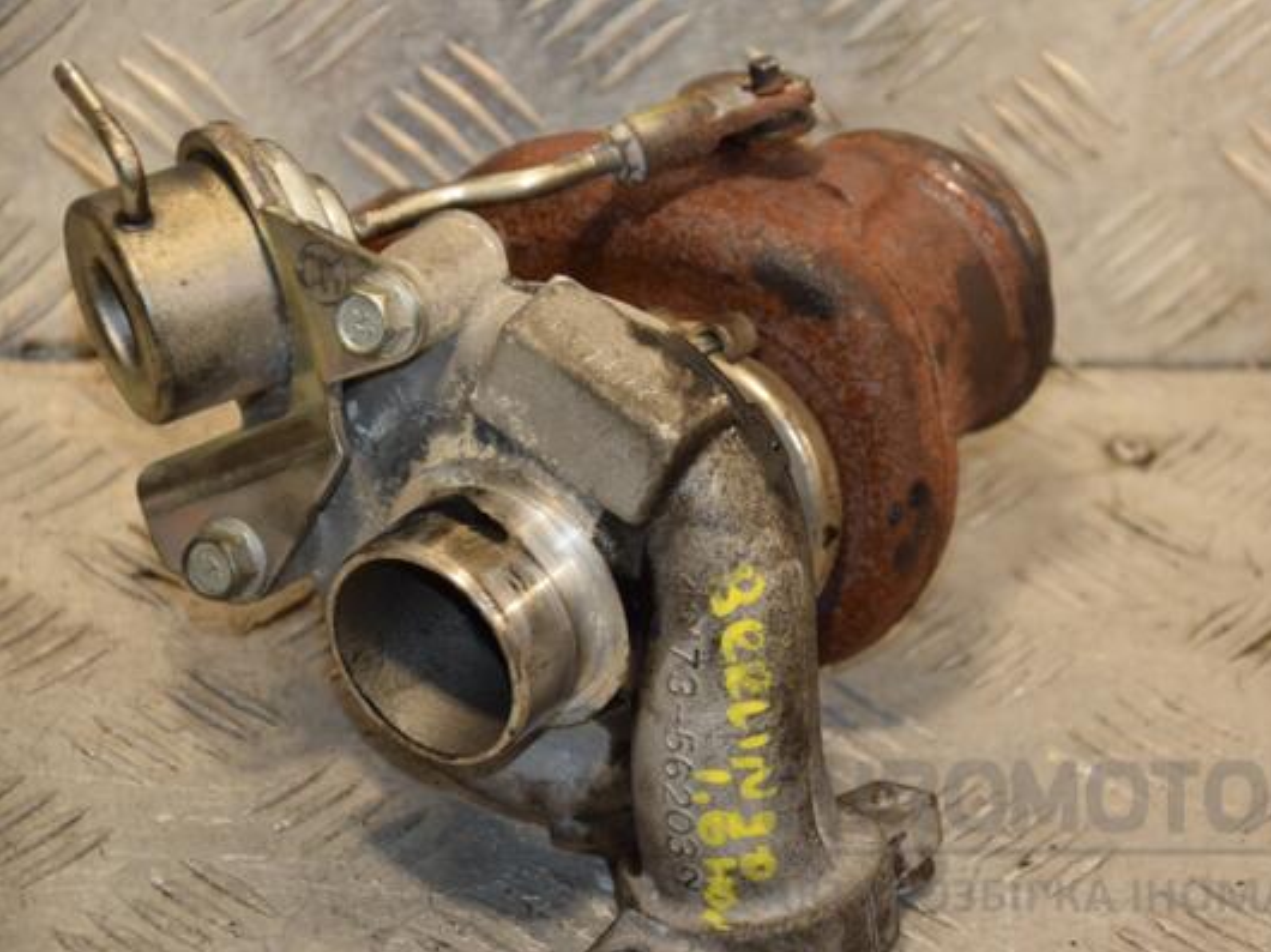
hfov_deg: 11.5
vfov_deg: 8.6
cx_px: 717
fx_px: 6296
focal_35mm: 172
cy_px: 477
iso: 800
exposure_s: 1/160
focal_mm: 105
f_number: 5.6
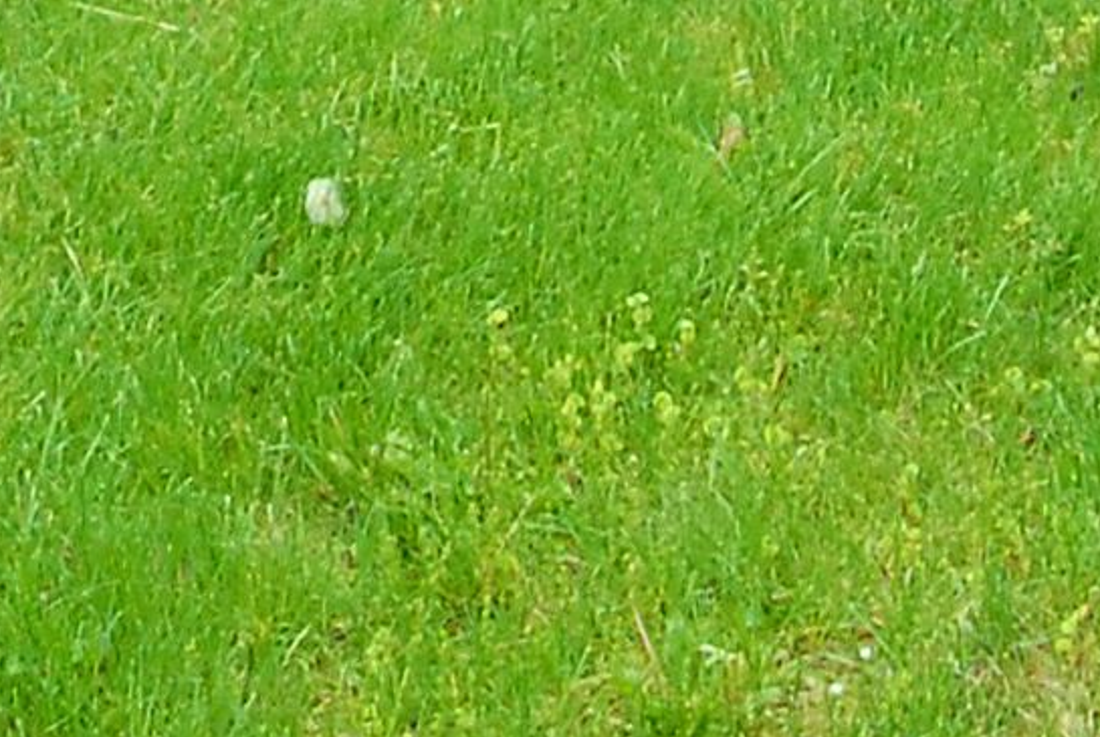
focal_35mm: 128
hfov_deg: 15.9
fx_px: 3916
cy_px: -1682
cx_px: 890
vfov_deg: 8.5
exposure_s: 1/100
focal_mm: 12
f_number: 9
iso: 400
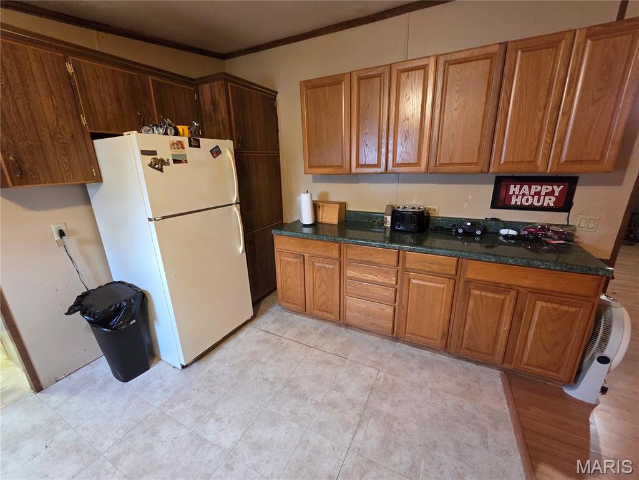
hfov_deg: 106.2
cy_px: 240
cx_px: 320
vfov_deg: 89.9
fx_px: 240
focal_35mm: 13
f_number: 2.2
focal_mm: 2.2
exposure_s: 1/60
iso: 1000
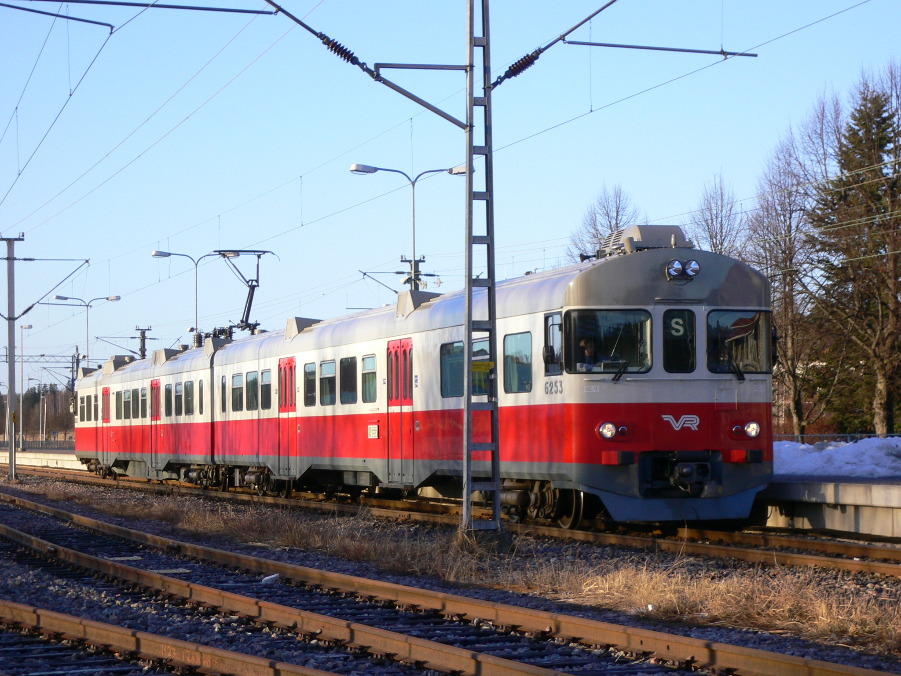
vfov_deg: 16.6
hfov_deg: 22.0
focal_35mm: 89
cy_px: 338
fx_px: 2317
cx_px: 450
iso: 80
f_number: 4.7
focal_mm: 14.8
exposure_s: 1/160
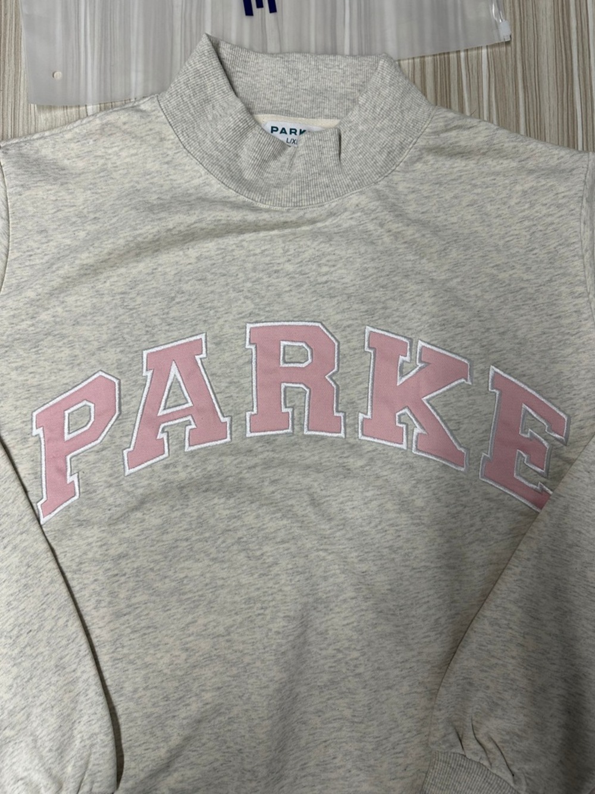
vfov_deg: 71.6
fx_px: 550
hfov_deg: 56.8
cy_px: 397
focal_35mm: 24
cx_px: 298
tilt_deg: -85.5
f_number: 1.78
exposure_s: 1/100
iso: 125
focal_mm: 6.86
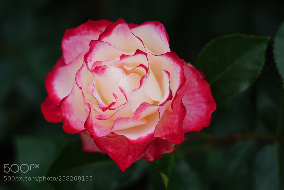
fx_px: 899
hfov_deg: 17.9
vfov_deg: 12.0
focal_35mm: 114
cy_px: 91
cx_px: 146
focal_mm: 105
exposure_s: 1/400
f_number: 4
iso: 100
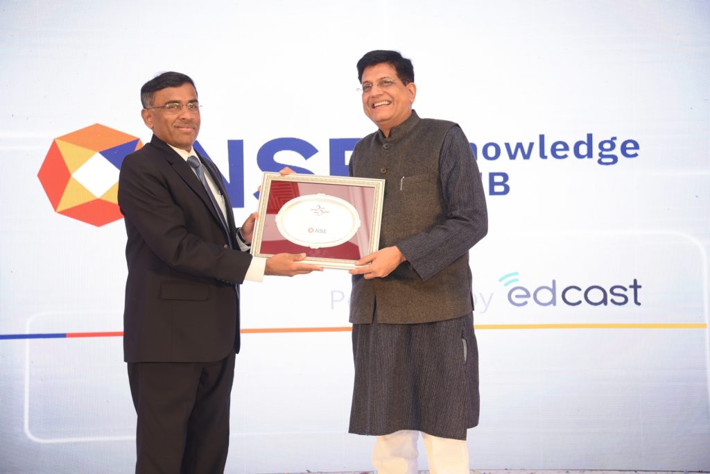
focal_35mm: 48
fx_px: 947
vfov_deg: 28.1
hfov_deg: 41.1
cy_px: 237
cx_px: 355
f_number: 4.5
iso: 640
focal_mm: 48
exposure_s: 1/125
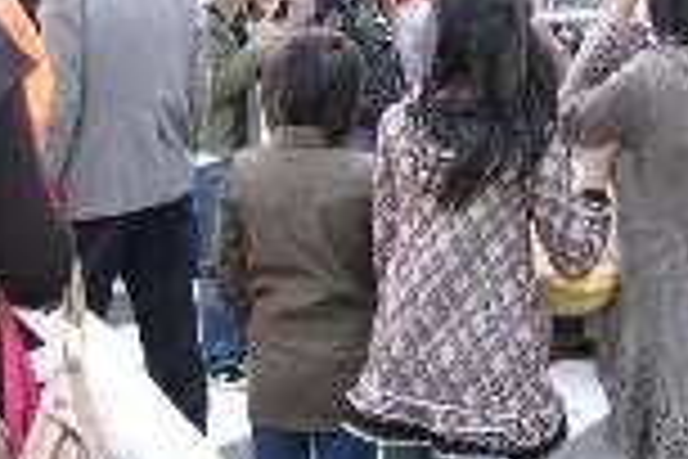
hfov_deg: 17.9
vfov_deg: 11.5
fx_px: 2178
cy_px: -220
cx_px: 333
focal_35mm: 114
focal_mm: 5.8
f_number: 2.8
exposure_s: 1/125
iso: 100
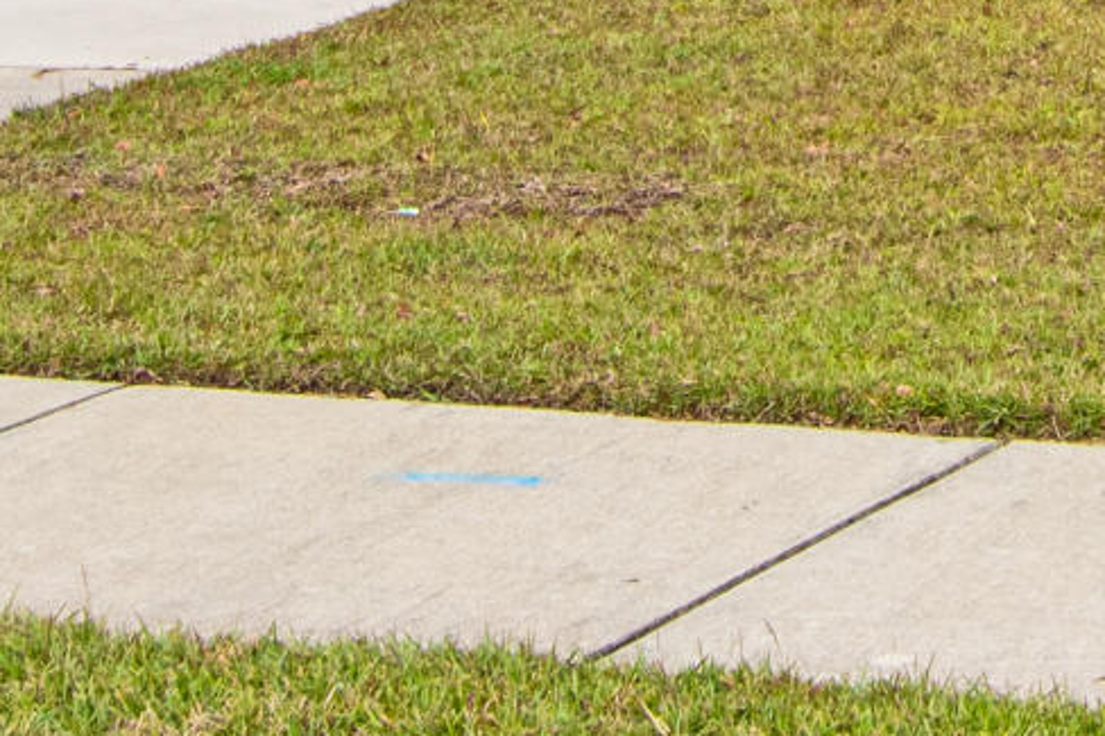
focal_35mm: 166
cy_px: -1139
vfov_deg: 7.6
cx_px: 1277
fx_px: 5093
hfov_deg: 12.1
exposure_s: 1/250
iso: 320
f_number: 10
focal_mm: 18
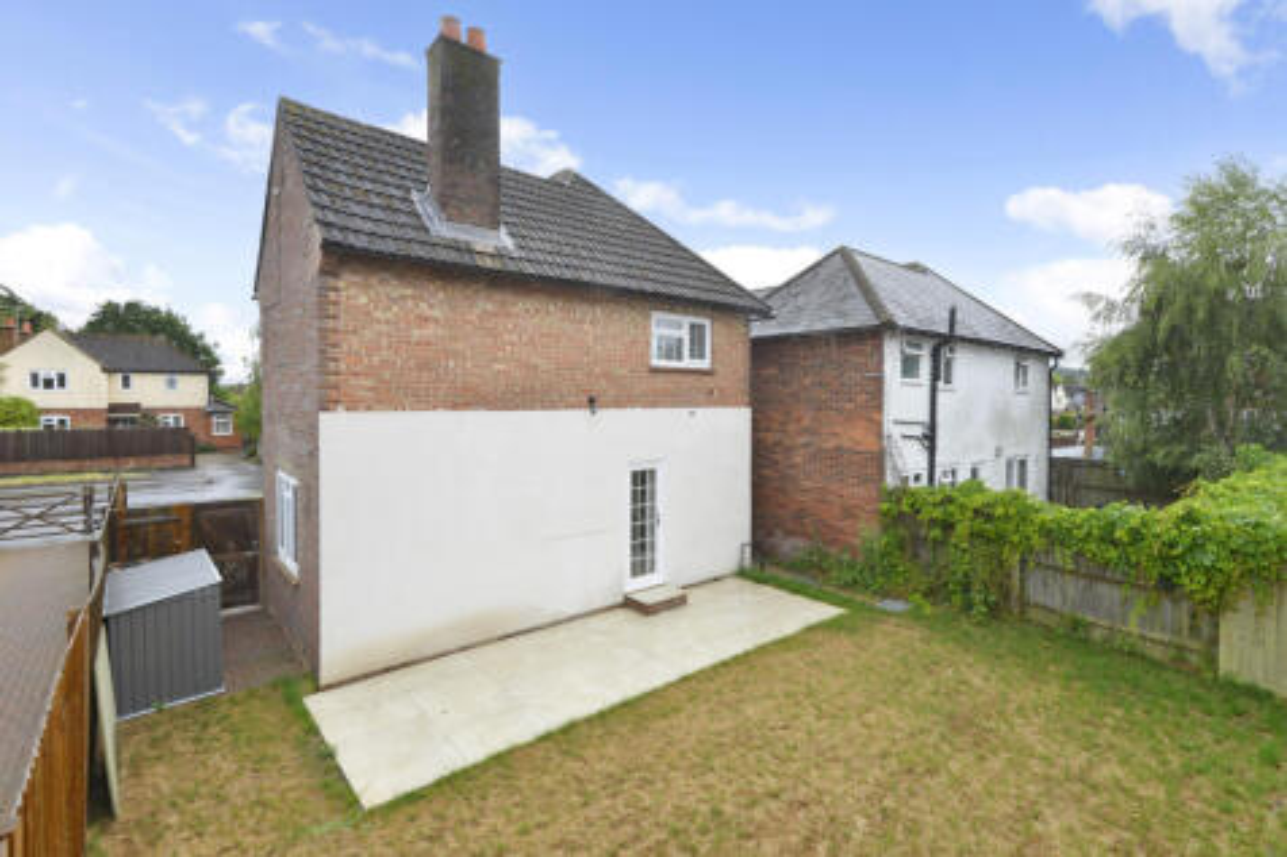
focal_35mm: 16
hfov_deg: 96.8
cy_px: 428
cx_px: 644
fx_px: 572
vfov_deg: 73.7
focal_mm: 16
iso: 250
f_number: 14
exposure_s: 1/60
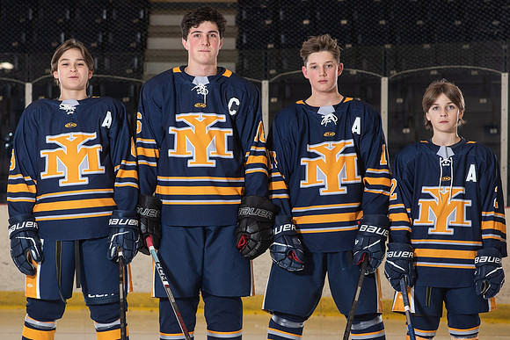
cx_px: 211
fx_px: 1736
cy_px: 218
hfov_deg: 16.7
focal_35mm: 123
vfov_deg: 11.2
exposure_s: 1/250
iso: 640
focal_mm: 85
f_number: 5.6
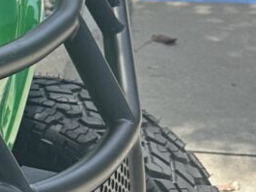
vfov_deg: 8.5
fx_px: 1287
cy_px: 70
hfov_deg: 10.3
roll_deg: +2.3
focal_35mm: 174
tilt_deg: -15.1
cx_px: -284
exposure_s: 1/2252
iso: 80
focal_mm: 6.86
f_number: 1.78
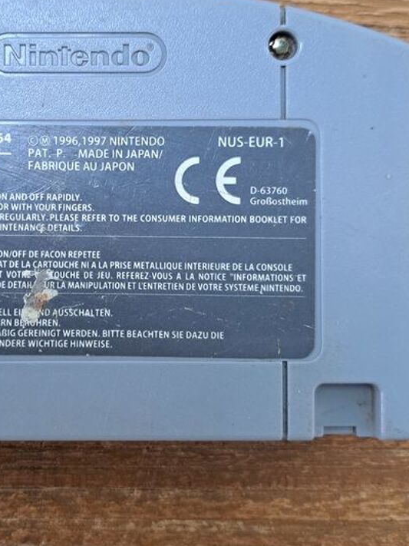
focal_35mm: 45
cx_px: 94
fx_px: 709
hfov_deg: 31.5
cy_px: 225
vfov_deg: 41.9
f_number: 1.8
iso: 160
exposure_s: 1/60
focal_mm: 5.23
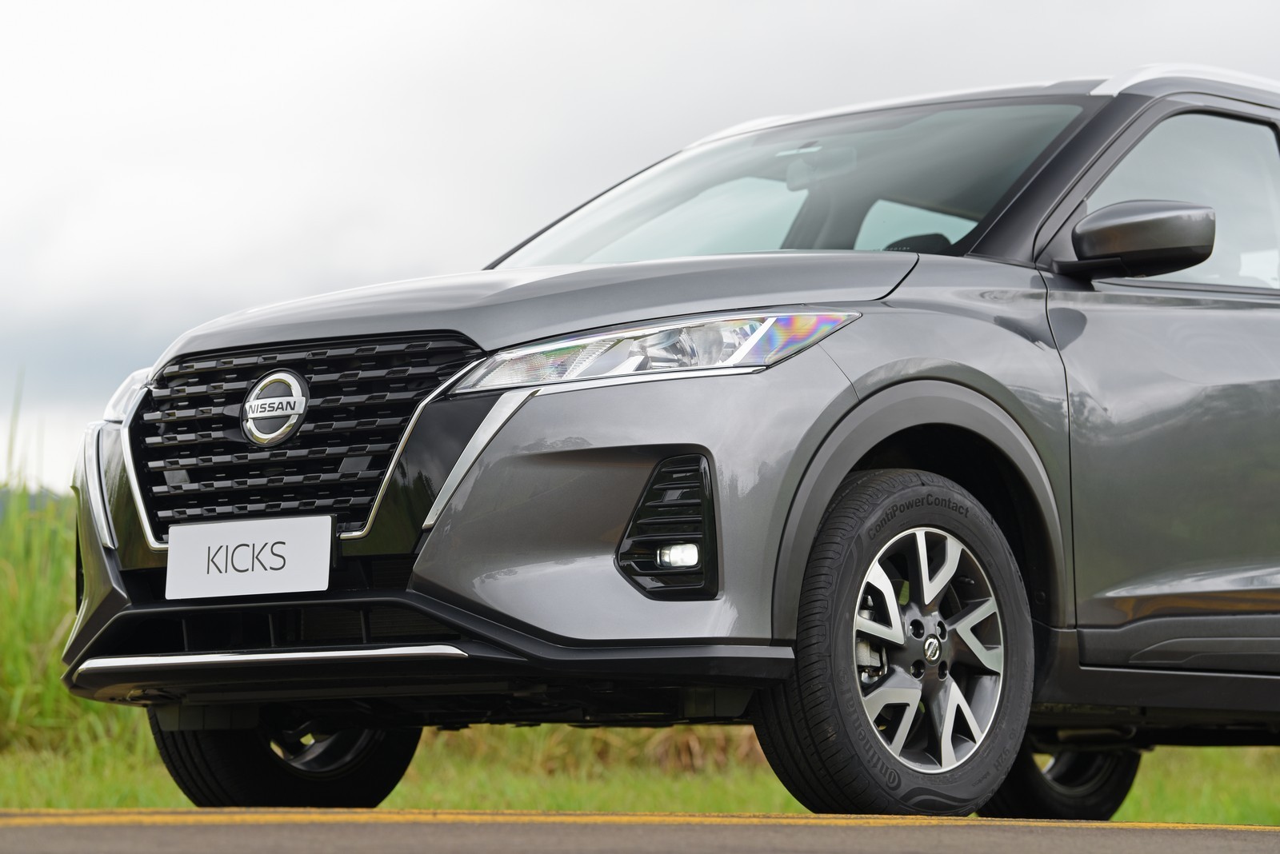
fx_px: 4446
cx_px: 640
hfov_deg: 16.4
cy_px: 427
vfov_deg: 11.0
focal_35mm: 125
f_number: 5
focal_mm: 125
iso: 250
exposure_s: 1/125
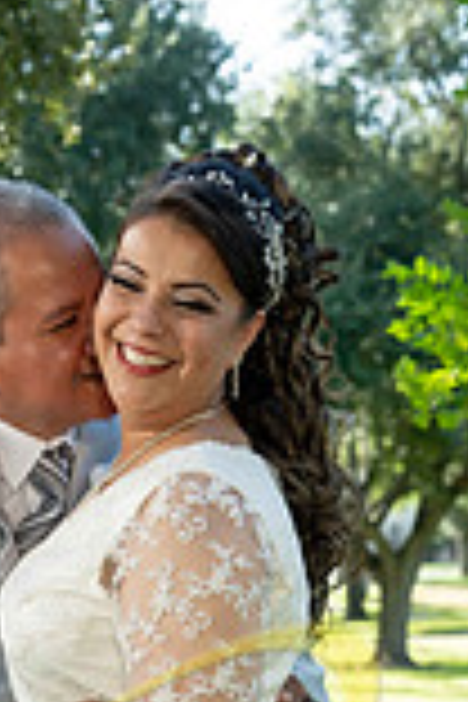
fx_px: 2301
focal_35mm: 118
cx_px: 171
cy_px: 958
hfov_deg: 11.6
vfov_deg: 16.3
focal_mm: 41
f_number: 4
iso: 500
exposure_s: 1/500
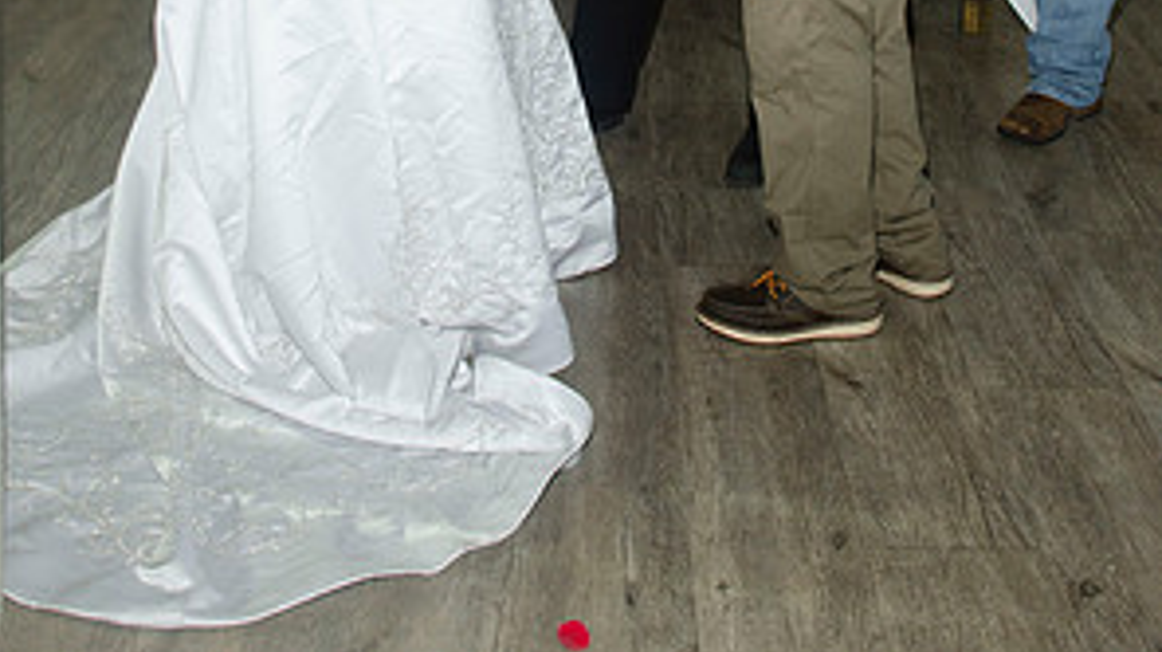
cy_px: -228
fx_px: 1909
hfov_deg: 33.9
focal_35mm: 62
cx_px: 581
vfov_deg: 17.9
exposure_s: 1/250
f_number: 5.6
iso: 400
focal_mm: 26
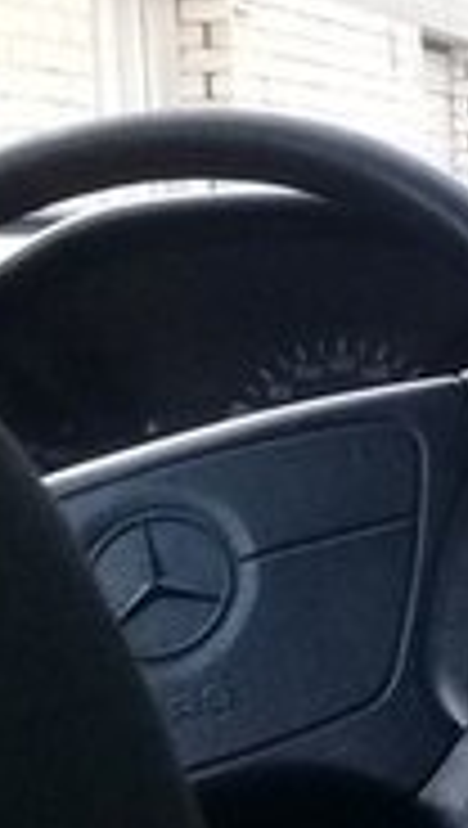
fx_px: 2660
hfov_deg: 9.2
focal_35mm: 121
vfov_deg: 17.7
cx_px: 1040
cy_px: 502
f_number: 2.2
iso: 200
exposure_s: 1/40
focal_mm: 3.3
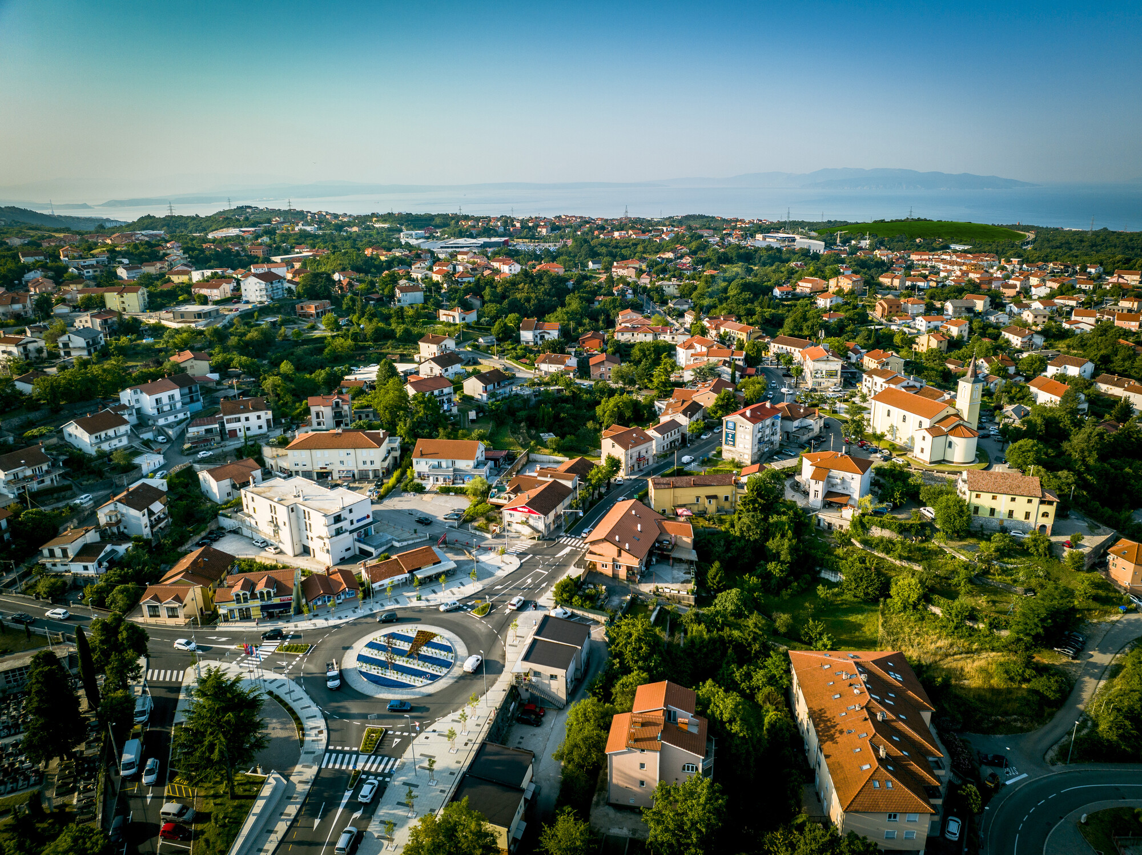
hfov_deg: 71.6
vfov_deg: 56.8
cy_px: 428
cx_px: 571
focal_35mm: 24
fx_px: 791
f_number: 2.8
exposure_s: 1/1000
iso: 110
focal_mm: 12.29
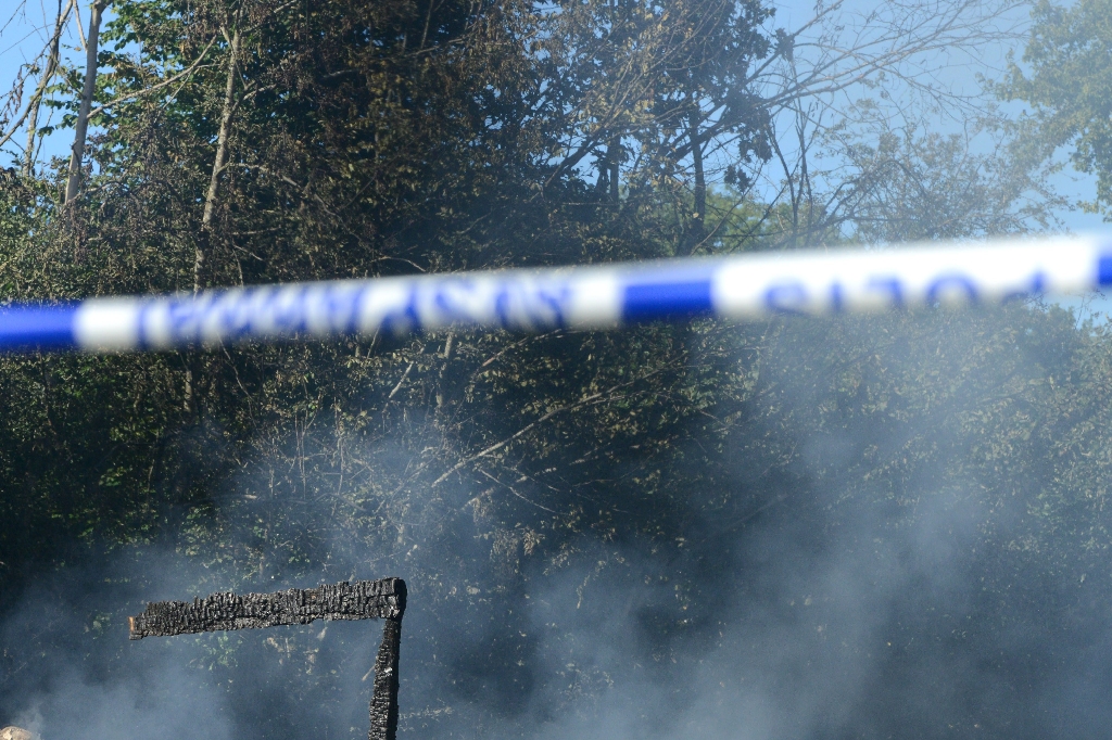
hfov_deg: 16.4
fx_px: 3860
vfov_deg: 11.0
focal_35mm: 125
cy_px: 370
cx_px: 556
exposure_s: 1/800
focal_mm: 125
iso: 800
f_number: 11
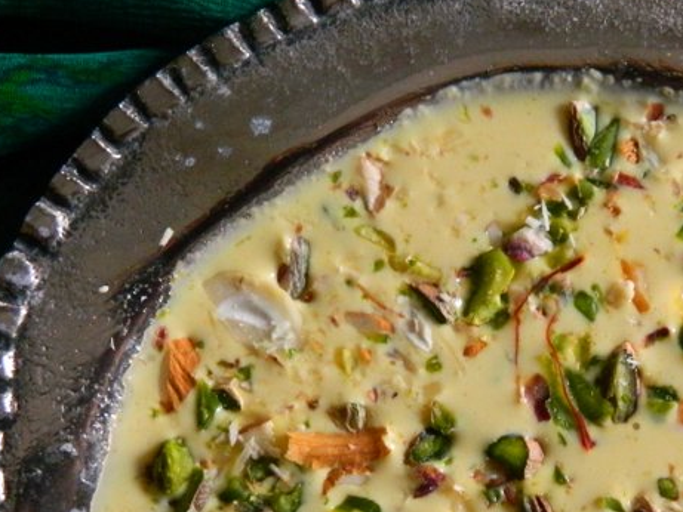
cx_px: 573
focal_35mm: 91
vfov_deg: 16.0
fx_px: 1796
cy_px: 503
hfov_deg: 21.2
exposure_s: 1/30
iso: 400
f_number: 3.5
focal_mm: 7.3
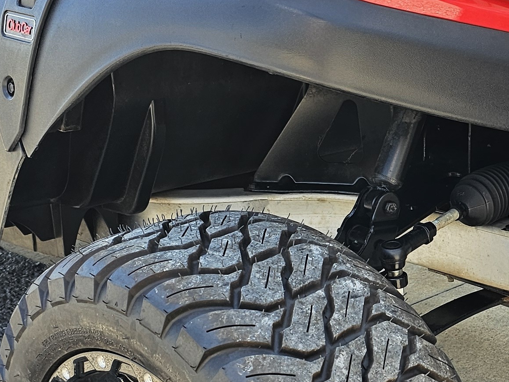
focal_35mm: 79
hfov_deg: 23.4
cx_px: 540
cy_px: 278
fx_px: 1161
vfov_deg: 18.6
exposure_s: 1/180
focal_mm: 6.3
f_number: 1.7
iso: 32
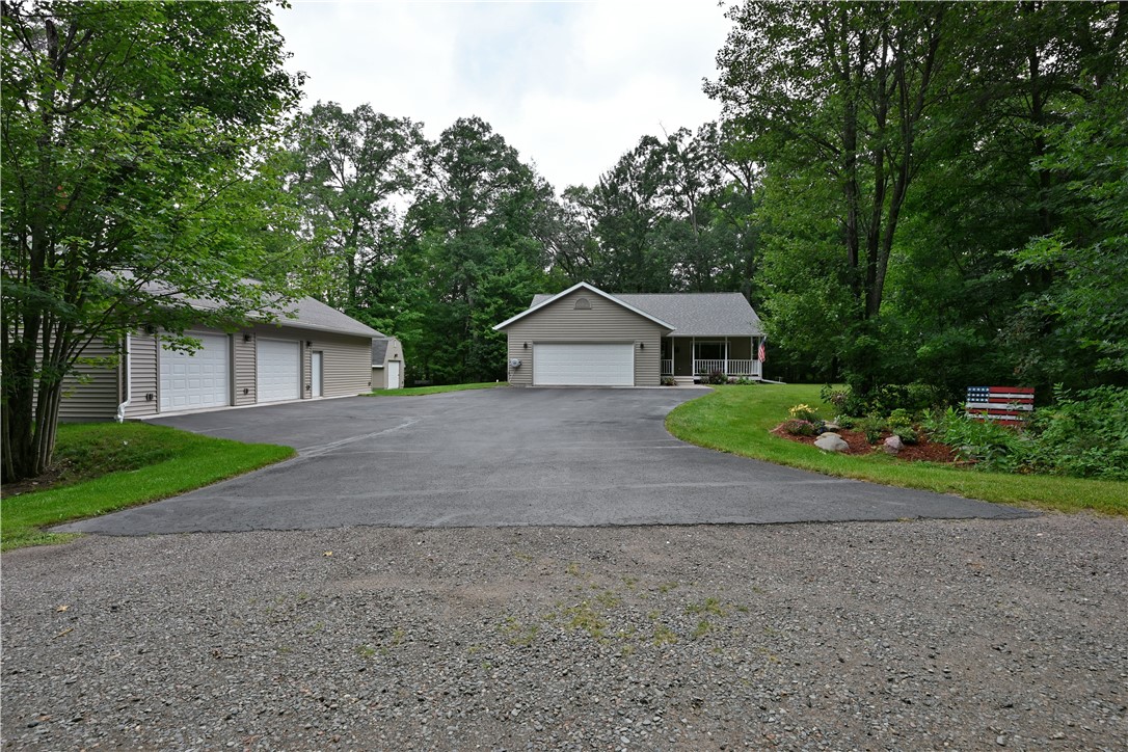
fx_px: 533
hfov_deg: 93.3
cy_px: 376
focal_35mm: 17
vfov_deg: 70.4
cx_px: 564
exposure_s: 1/250
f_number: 5.6
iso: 250
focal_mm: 17
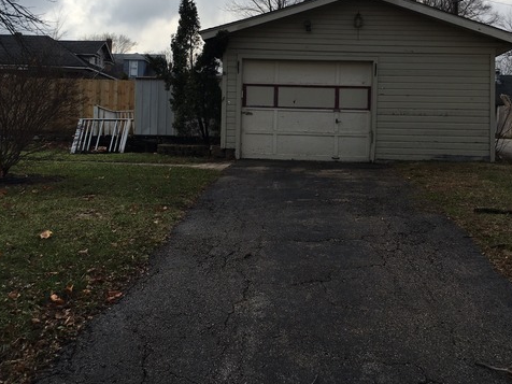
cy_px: 134
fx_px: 577
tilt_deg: +2.7
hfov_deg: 47.9
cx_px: 266
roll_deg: -2.3
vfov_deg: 36.5
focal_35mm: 39
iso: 25
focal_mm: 4.15
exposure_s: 1/1202
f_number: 2.2
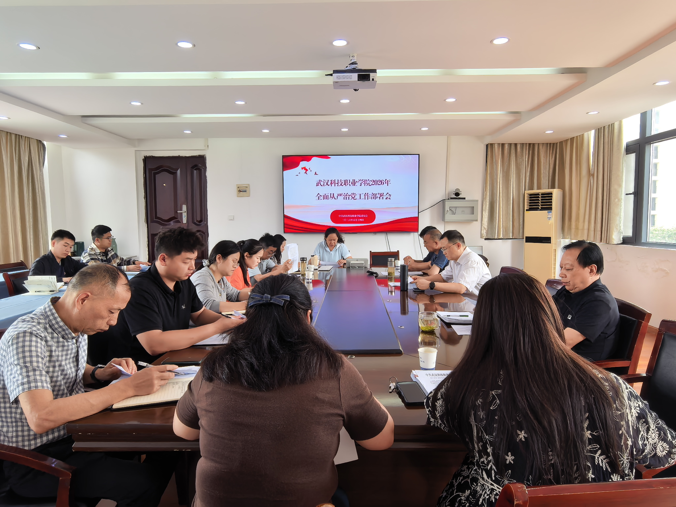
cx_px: 338
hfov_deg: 73.9
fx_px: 449
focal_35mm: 23
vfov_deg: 58.9
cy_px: 254
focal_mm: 1.95
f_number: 2.2
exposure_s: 1/100
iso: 100
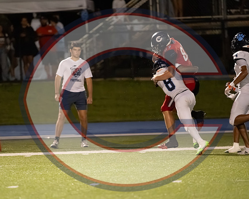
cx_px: 124
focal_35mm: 450
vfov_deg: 3.4
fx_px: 3319
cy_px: 100
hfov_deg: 4.3
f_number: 4.5
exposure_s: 1/1600
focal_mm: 400
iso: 25600
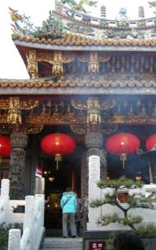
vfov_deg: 40.3
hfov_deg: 25.5
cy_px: 124
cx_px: 122
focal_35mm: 50
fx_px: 340
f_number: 2.7
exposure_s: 1/59.7
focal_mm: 7.5
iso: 182
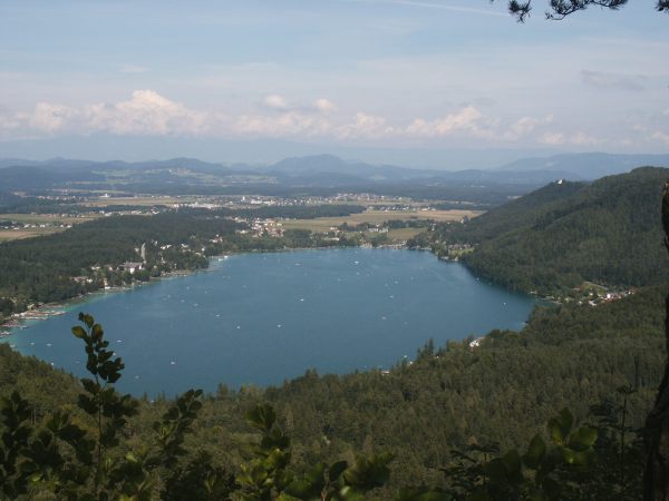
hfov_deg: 42.1
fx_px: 870
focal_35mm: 45
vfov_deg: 32.2
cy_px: 250
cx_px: 334
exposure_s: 1/250
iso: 64
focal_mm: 9.36
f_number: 8
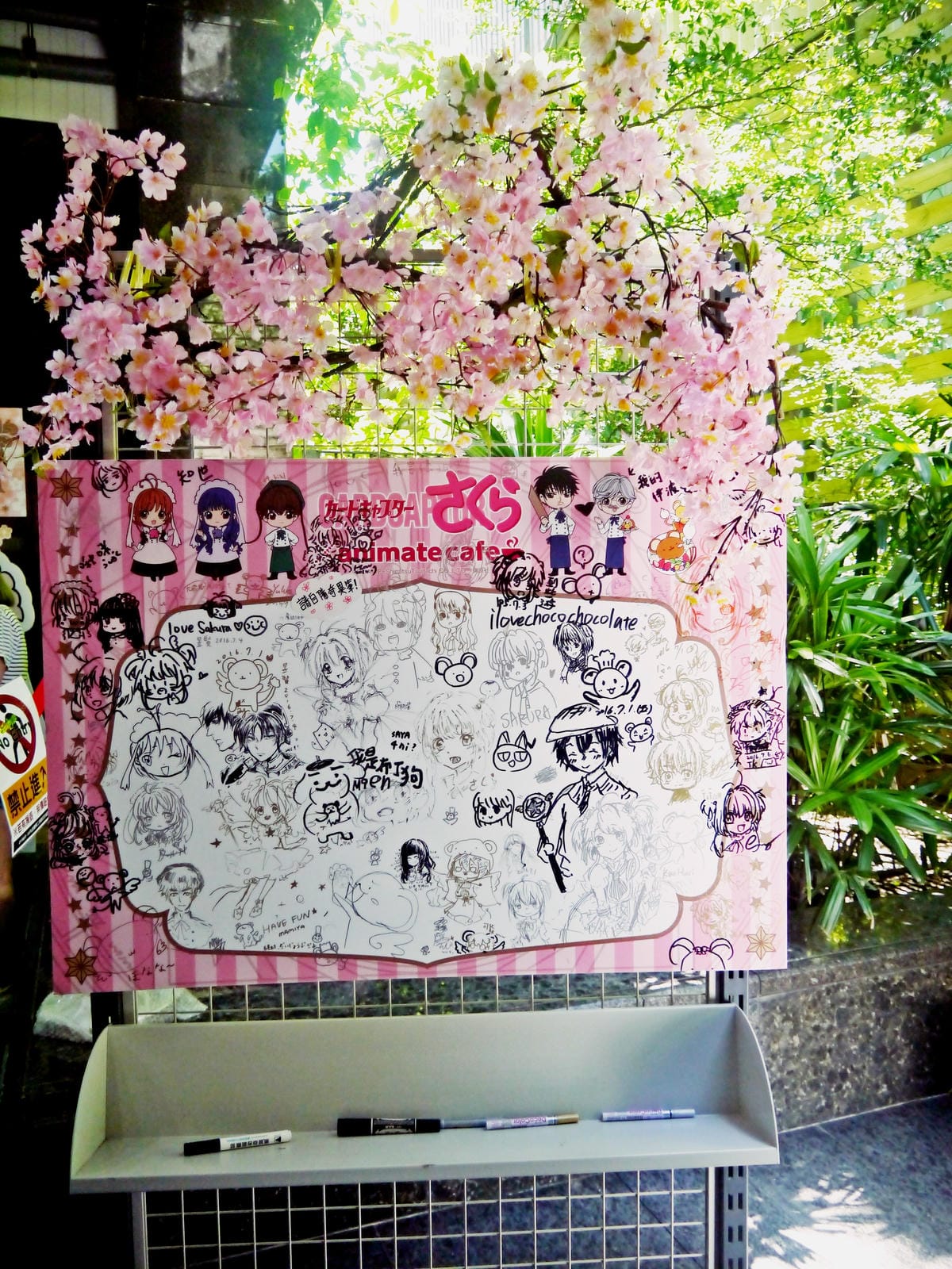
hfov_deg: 49.7
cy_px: 634
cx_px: 476
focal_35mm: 28
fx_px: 1027
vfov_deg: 63.4
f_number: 3.5
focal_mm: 14
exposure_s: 1/320
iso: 800
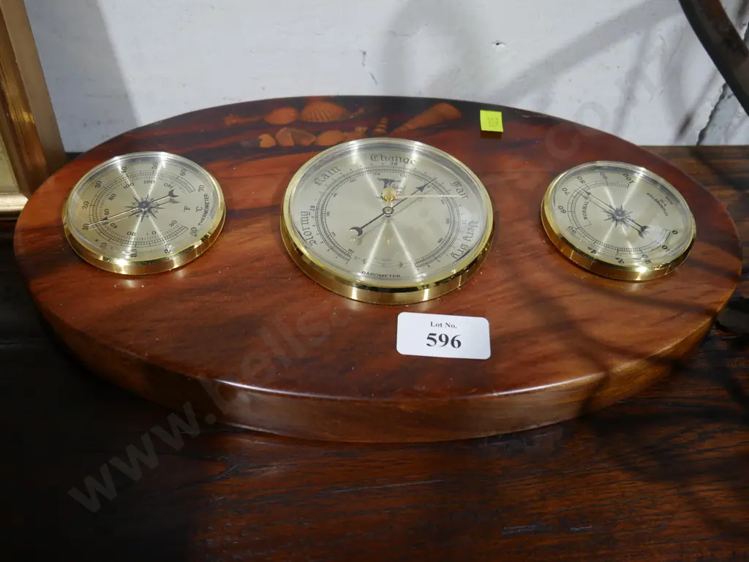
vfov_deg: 39.7
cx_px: 374
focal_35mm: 36
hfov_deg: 51.3
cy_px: 281
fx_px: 779
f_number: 4
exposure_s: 1/60
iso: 400
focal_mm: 18
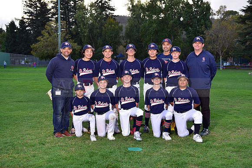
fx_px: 350
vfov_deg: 27.0
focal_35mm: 50
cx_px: 126
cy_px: 84
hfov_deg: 39.6
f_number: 5
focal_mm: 50
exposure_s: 1/250
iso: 320
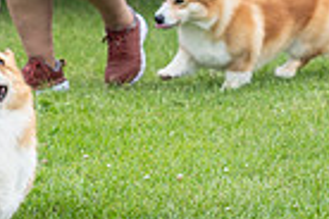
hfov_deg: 6.0
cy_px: -21
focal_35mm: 342
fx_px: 3125
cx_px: -6
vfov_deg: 4.0
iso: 160
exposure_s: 1/640
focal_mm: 70
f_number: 3.5
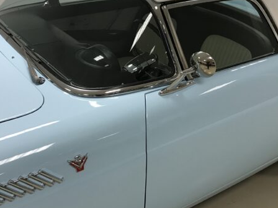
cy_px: 67
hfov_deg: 39.6
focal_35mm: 48
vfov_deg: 30.0
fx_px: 385
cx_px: 147
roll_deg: +1.5
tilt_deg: -23.2
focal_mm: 3.99
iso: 32
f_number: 1.8
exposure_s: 1/33
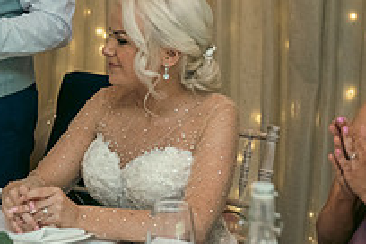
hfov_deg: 17.8
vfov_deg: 11.9
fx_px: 1159
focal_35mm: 114
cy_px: 1
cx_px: 63
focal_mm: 40
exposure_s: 1/160
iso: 800
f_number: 3.5
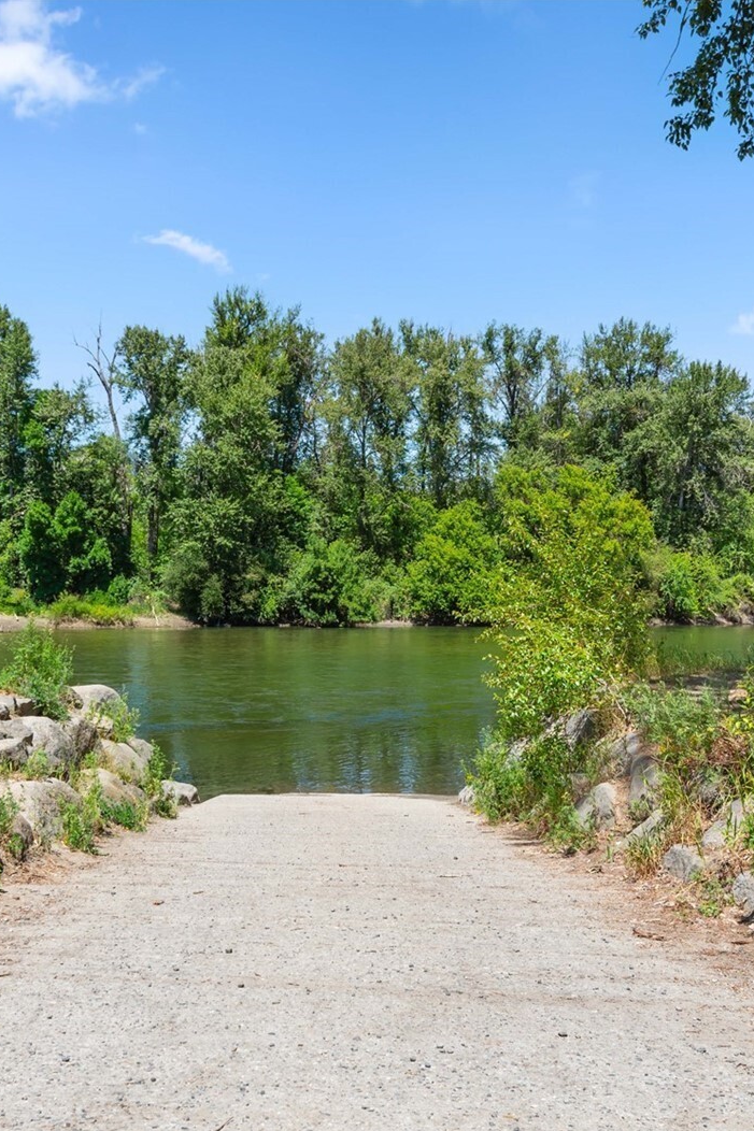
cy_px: 571
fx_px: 1100
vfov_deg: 54.4
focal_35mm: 35
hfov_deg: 37.7
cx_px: 313
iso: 100
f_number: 8
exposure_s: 1/320
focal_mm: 23
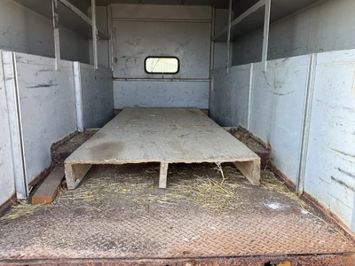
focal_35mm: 29
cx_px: 178
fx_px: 297
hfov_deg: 61.7
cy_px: 133
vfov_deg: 48.2
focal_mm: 3
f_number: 1.8
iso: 32
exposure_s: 1/172
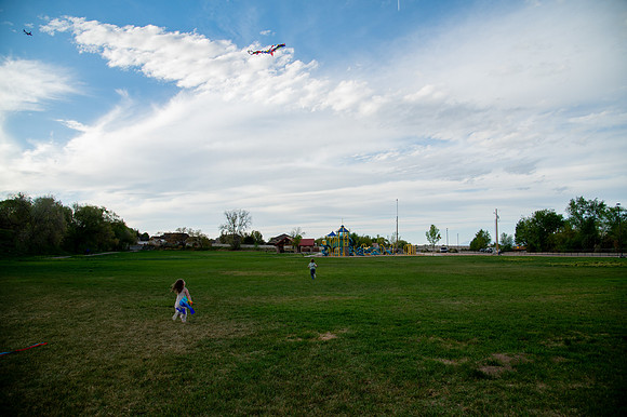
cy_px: 208
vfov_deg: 53.1
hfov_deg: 73.8
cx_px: 314
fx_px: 418
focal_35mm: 24
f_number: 5
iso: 200
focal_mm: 24
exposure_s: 1/800
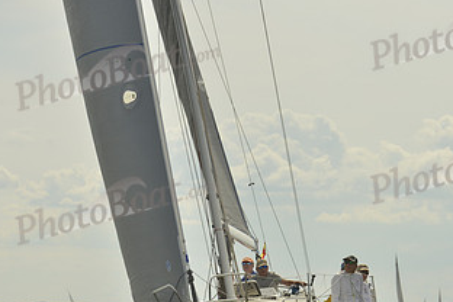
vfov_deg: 3.7
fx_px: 4681
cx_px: 296
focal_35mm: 372
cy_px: 262
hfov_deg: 5.5
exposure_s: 1/1000
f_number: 9
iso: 200
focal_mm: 200
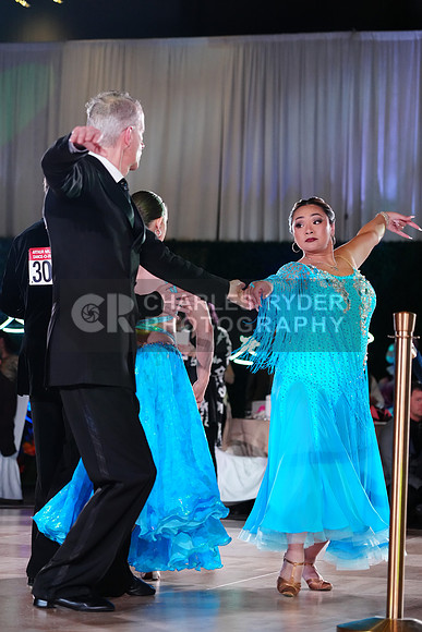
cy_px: 316
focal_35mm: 105
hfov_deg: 13.0
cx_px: 211
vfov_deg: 19.5
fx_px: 1845
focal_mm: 105
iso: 3200
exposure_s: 1/400
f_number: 4
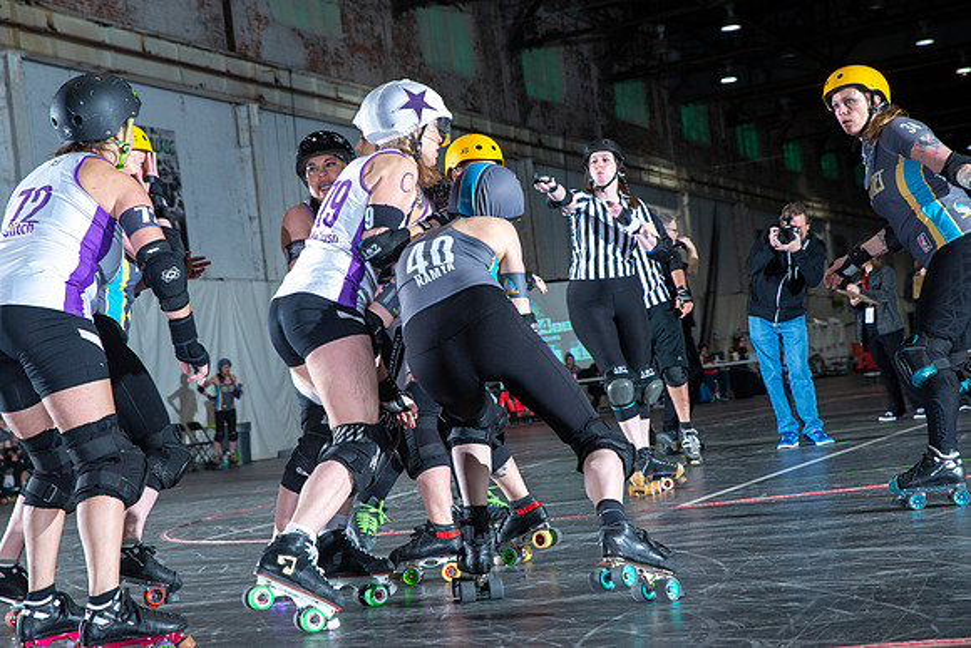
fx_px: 1888
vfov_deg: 19.5
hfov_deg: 28.8
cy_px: 324
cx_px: 486
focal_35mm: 70
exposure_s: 1/160
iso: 800
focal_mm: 70
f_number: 8
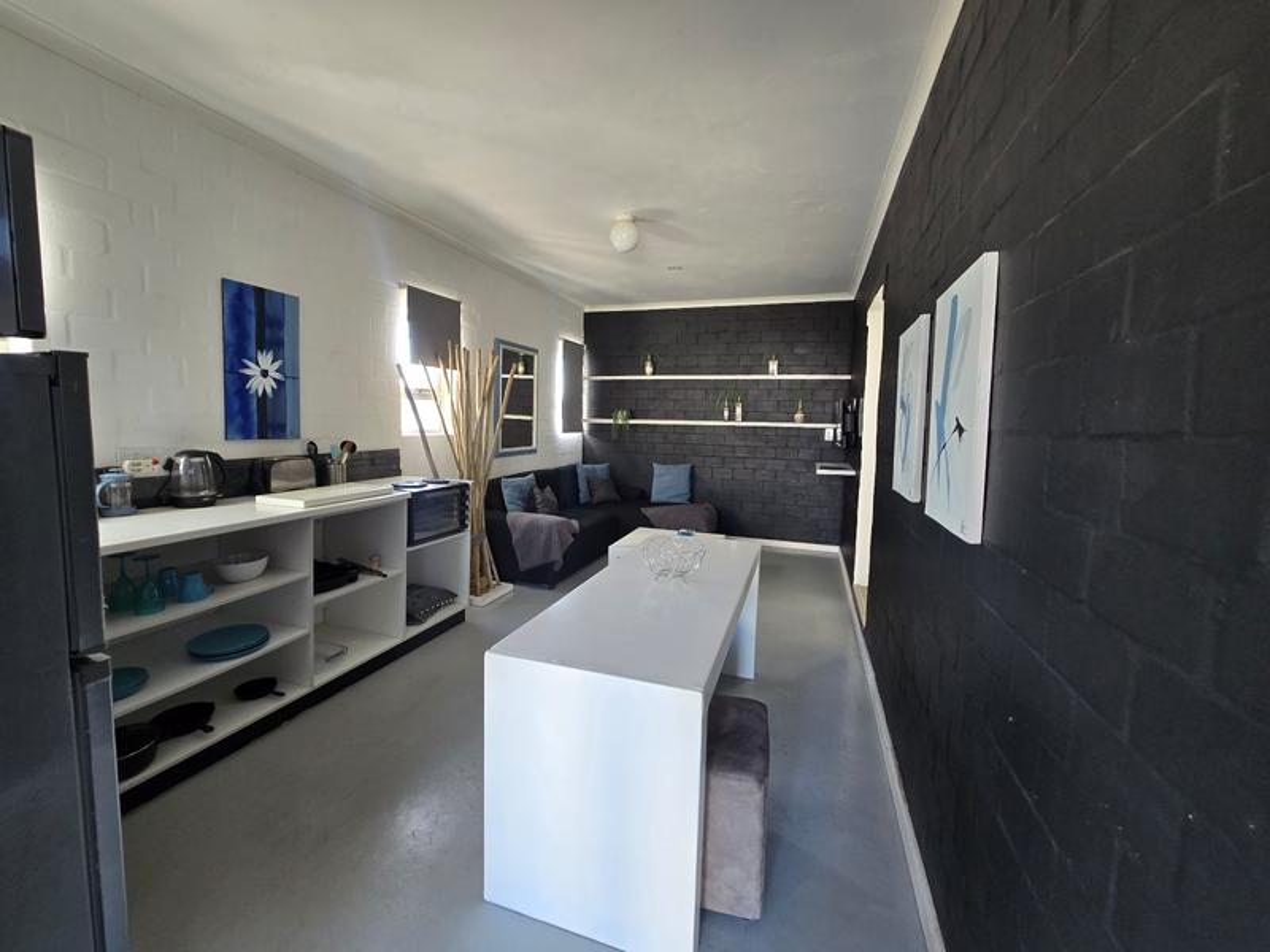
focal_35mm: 13
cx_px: 635
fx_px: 477
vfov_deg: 89.9
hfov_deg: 106.2
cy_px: 476
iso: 160
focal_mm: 2.2
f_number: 2.2
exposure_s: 1/60
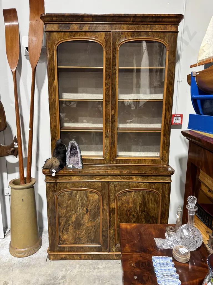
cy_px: 142
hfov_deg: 56.8
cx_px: 106
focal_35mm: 24
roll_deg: -0.4
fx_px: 197
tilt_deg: -10.3
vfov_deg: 71.6
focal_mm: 6.76
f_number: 1.78
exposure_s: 1/50
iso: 160
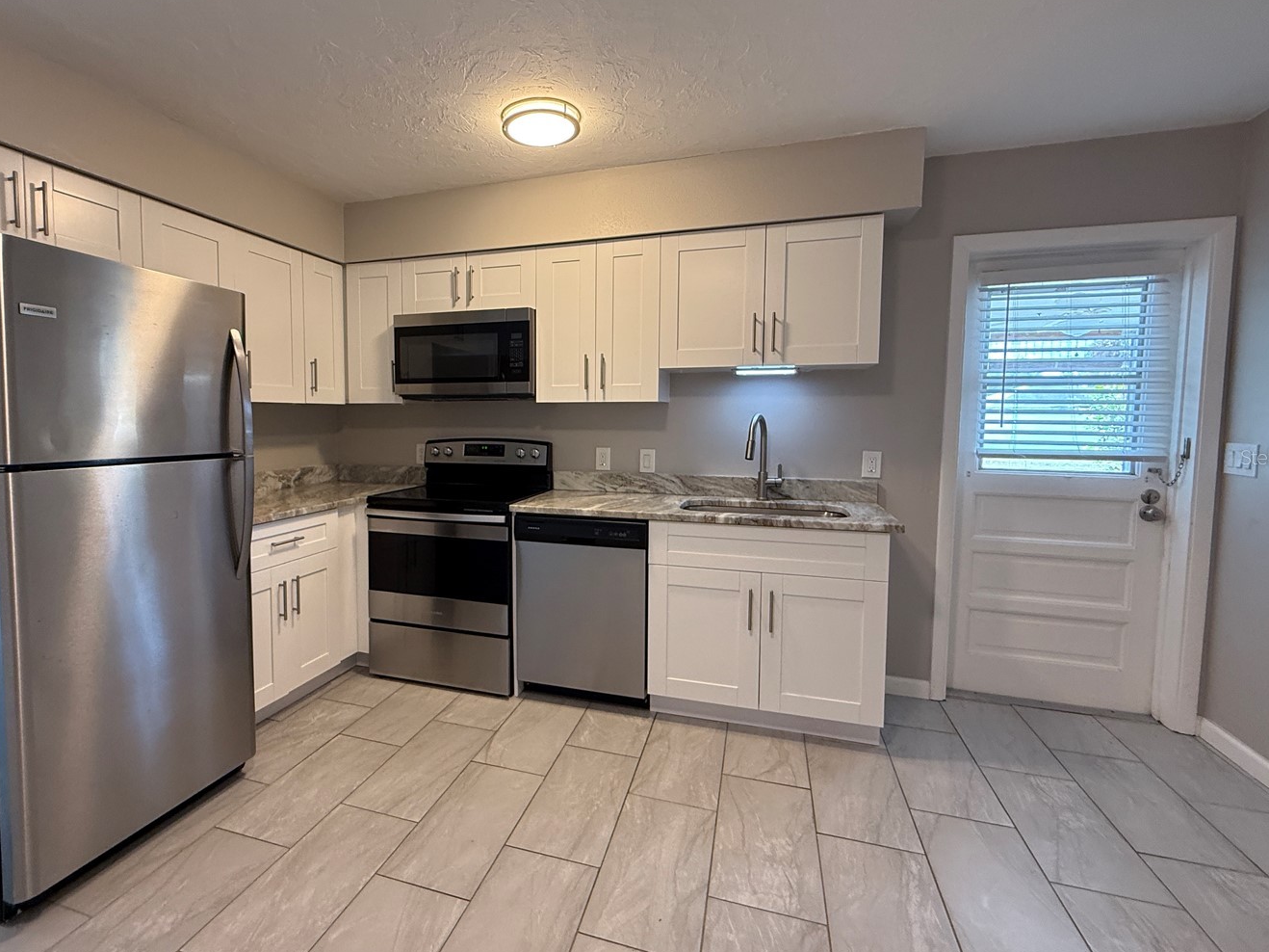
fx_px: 623
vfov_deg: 74.7
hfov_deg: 90.7
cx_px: 561
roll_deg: +0.0
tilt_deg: -3.9
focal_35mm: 17
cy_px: 457
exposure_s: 1/60
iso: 200
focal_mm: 2.22
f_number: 2.2
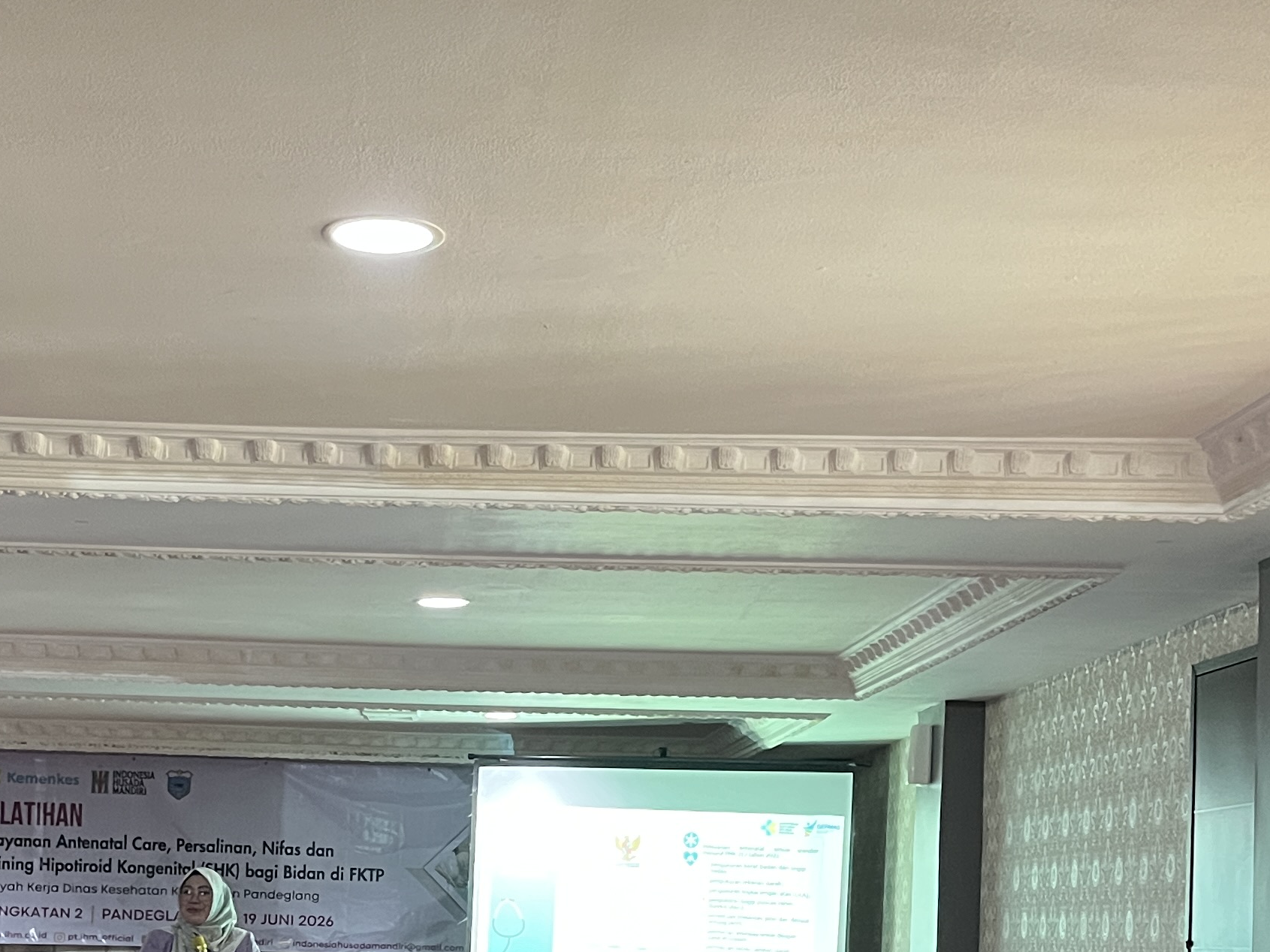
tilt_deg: +0.0
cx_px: 351
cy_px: 913
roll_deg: -2.0
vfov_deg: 22.9
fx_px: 2275
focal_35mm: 62
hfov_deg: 30.8
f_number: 1.6
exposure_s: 1/39
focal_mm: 5.1
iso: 640
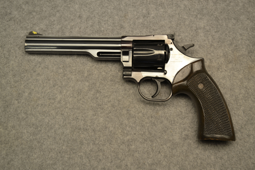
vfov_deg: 25.8
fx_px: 372
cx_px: 128
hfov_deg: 37.9
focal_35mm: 52
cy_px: 85
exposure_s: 1/25
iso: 400
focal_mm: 35
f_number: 5
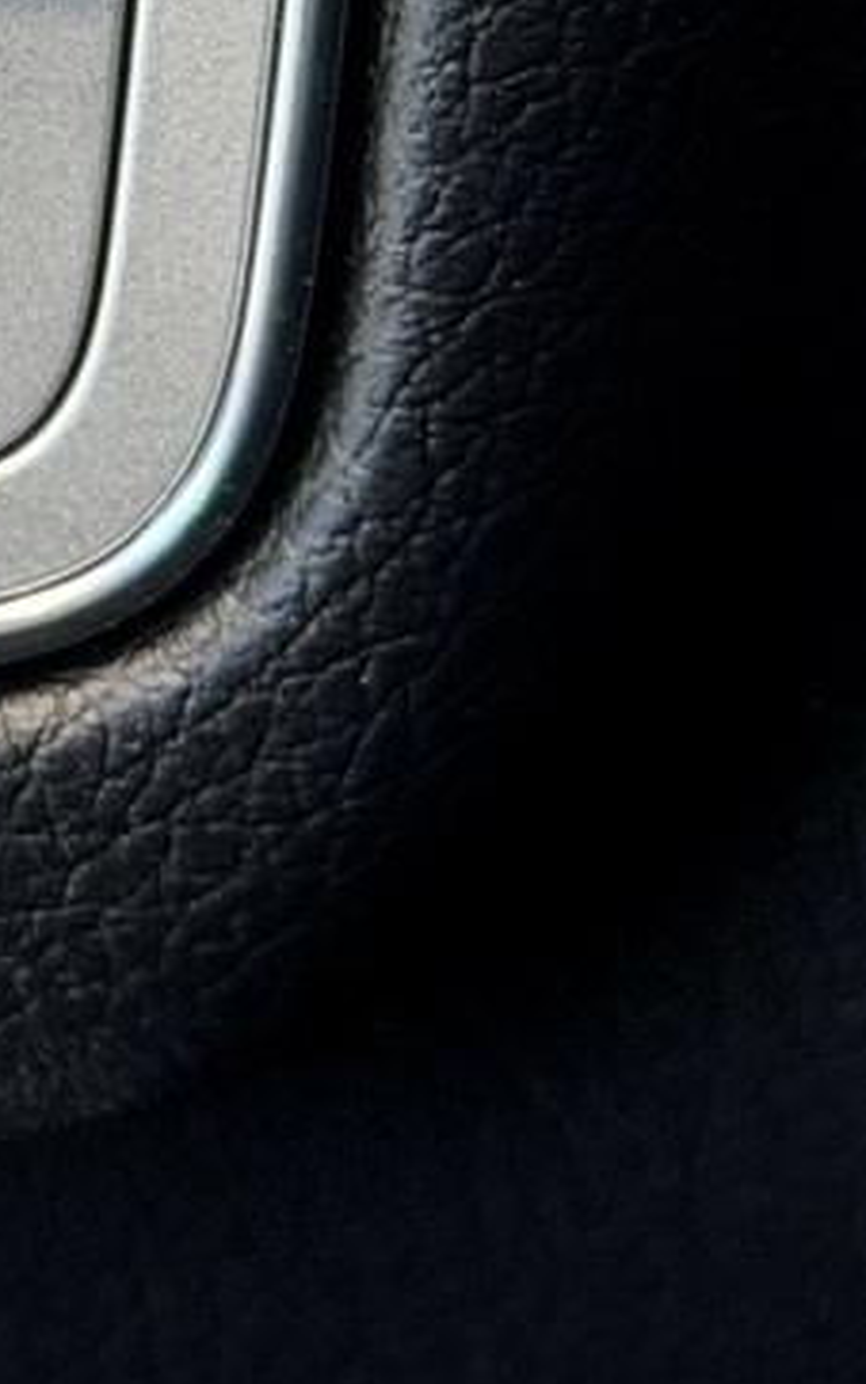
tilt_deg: -15.6
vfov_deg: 10.3
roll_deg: -3.0
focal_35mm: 202
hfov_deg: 6.1
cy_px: -95
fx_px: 7625
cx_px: -1457
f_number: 1.78
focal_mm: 6.76
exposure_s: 1/50
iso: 125
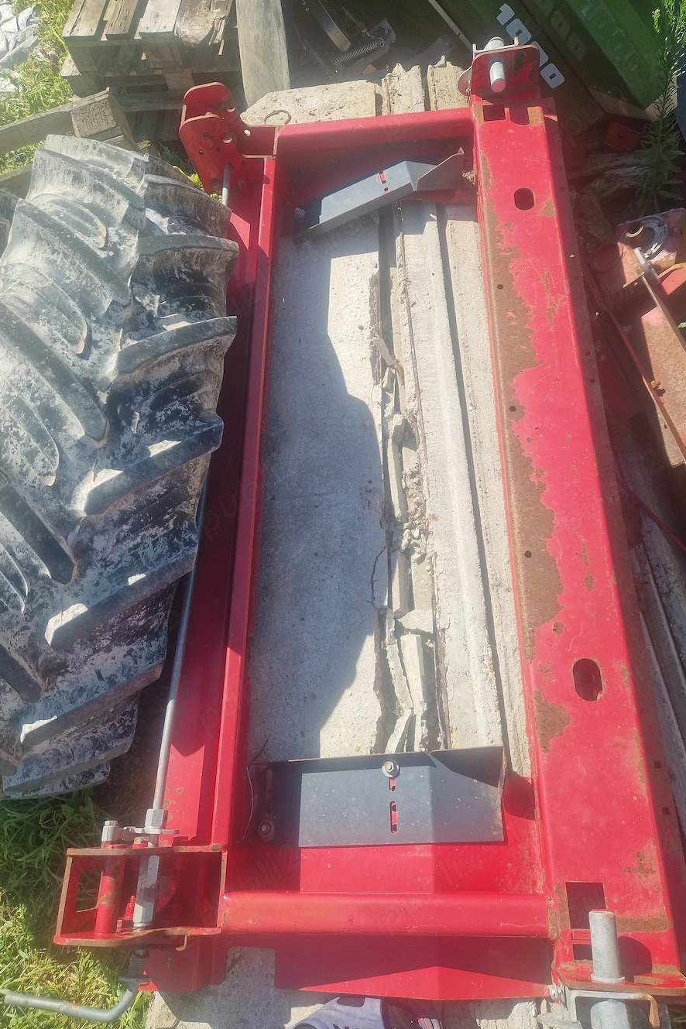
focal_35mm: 24
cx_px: 369
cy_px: 514
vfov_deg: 73.7
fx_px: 686
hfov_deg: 53.1
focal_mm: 5.4
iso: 50
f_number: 1.8
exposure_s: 1/1000
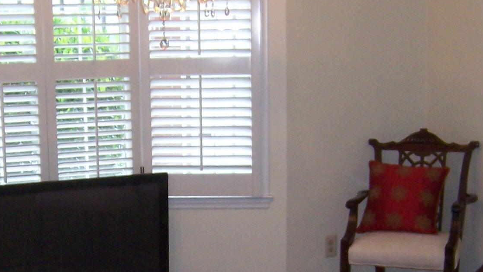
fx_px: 1063
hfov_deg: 25.2
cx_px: 110
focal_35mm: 83
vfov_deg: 14.4
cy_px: 262
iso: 140
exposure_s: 1/60
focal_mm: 5.5
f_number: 2.8
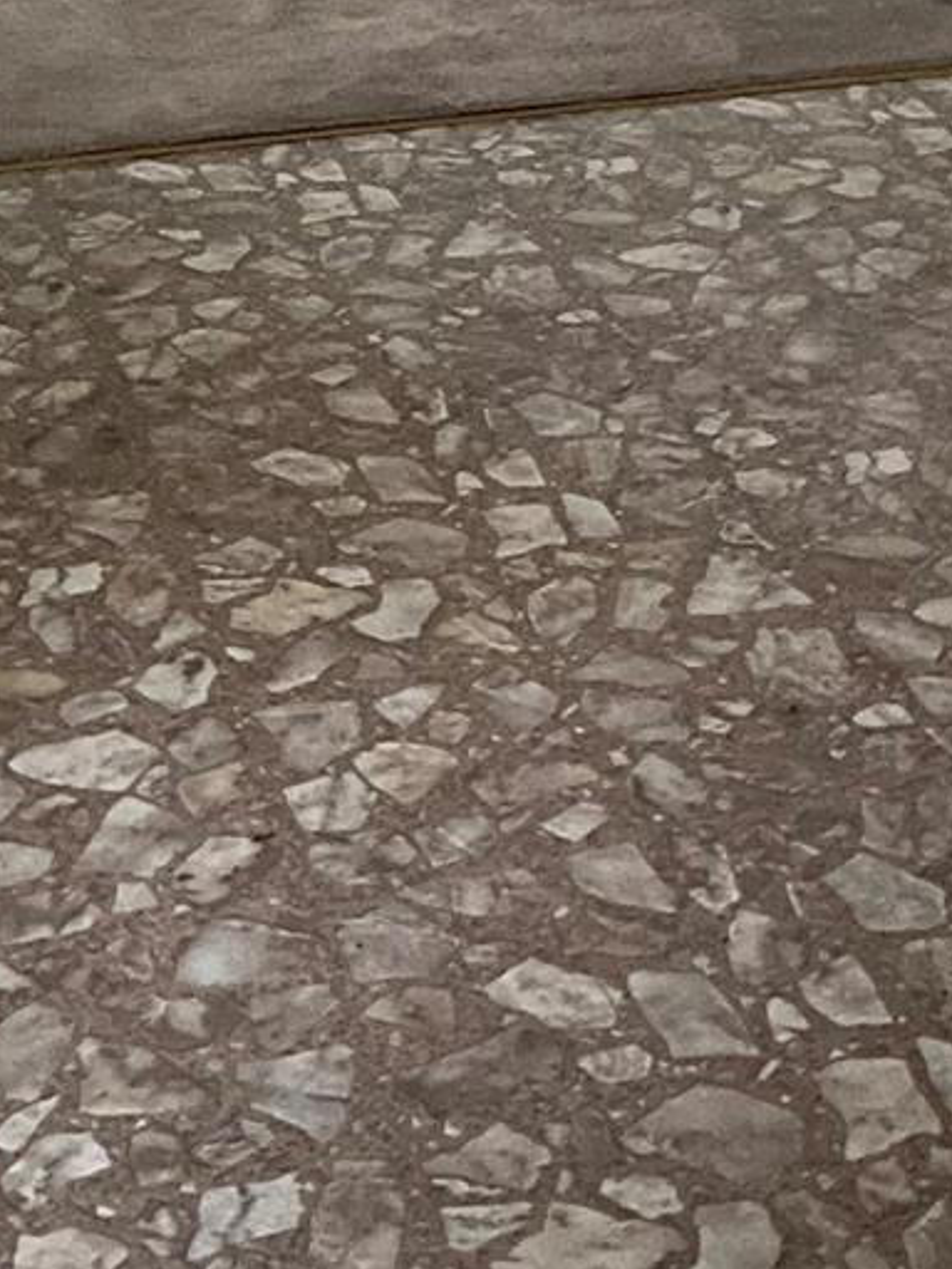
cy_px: -463
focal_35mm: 78
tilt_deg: -8.8
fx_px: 2860
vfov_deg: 22.0
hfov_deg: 18.9
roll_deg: +0.1
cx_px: 568
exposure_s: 1/11
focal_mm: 5.1
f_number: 1.6
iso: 640
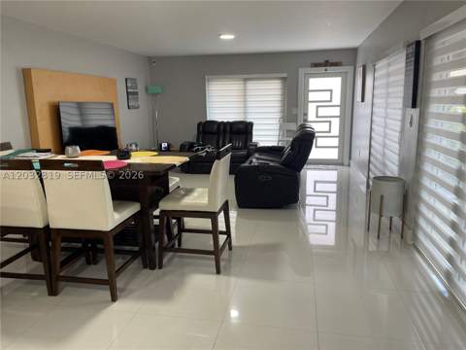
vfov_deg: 53.1
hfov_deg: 67.3
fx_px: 350
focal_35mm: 26
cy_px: 175
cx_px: 233
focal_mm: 4.2
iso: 100
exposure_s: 1/120
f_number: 1.6
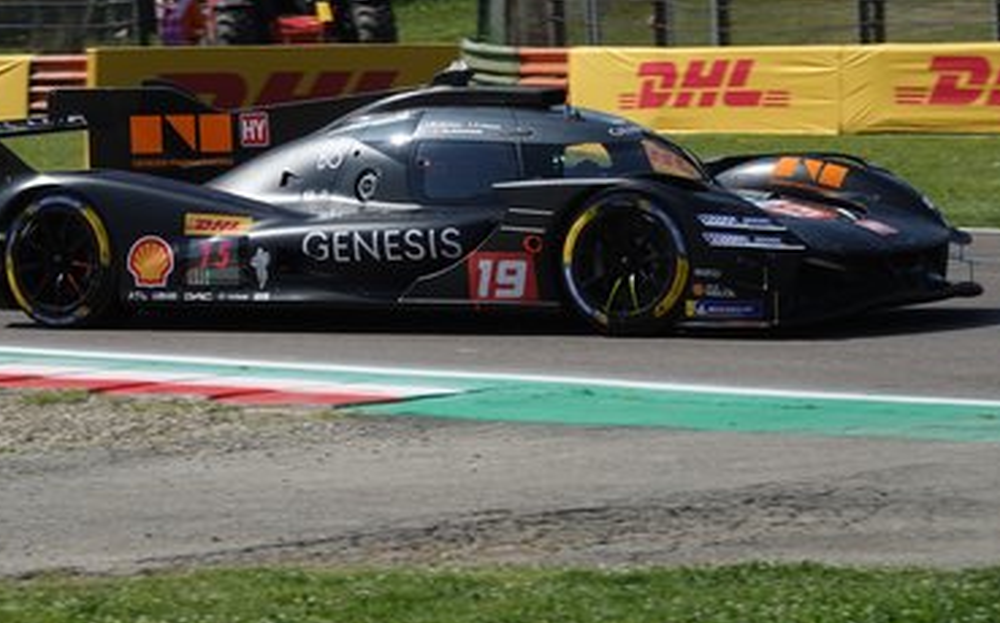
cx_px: 436
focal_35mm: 229
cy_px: 246
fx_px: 6236
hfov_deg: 9.2
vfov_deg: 5.7
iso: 100
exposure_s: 1/800
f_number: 5
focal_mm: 67.46
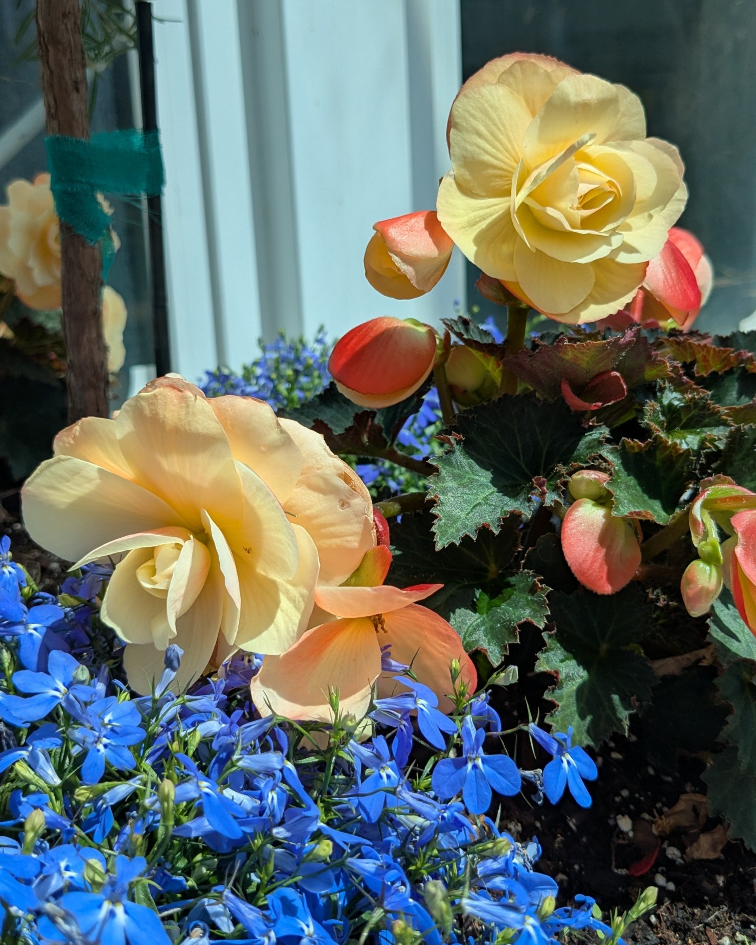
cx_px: 368
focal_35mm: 29
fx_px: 811
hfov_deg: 50.0
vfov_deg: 60.4
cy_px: 477
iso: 64
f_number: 1.73
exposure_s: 1/2597
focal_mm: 4.38
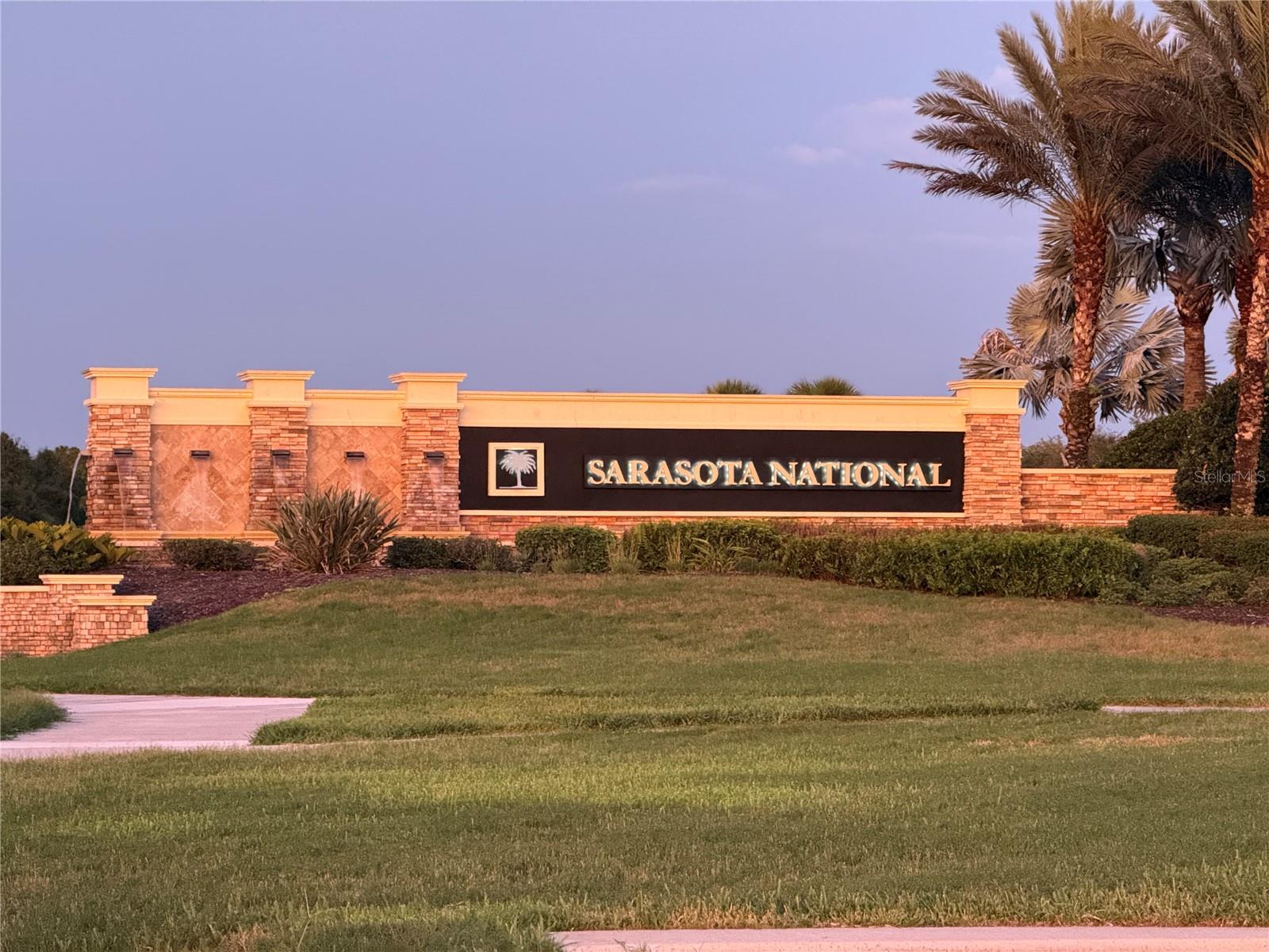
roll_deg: -0.1
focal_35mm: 120
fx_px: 4399
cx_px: 634
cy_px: 476
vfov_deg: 12.3
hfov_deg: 16.4
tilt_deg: +1.9
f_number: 2.8
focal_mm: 15.66
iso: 640
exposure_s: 1/60
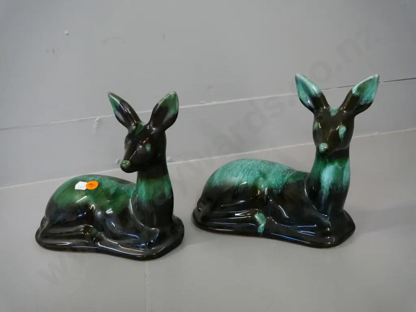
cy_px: 156
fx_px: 409
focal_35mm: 34
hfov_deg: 54.0
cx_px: 208
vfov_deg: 41.8
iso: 3200
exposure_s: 1/80
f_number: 5
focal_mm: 17
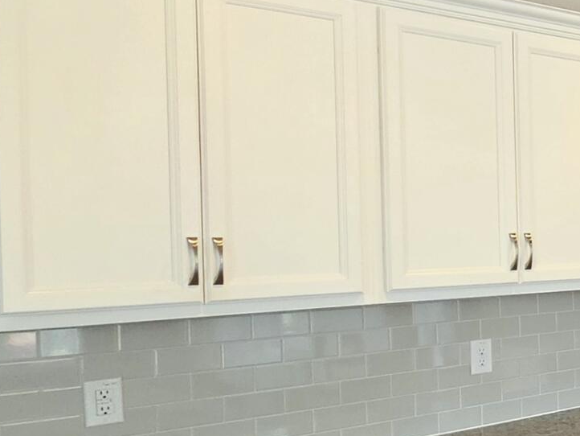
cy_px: 257
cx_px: 1026
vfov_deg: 27.0
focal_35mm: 54
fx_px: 905
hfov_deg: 22.4
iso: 160
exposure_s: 1/120
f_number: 1.9
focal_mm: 2.2
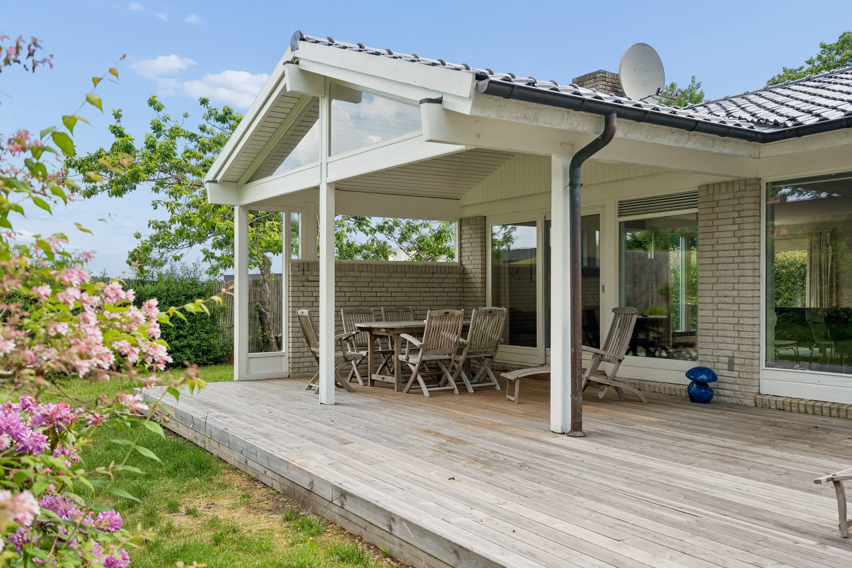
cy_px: 284
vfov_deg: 43.6
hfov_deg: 61.9
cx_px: 426
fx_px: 710
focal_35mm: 30
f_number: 4
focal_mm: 30
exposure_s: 1/2500
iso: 800
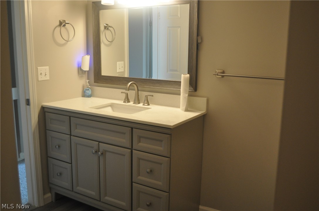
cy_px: 106
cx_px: 160
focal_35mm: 33
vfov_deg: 39.9
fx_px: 292
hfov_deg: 57.3
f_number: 4
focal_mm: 22
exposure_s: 1/60
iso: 800
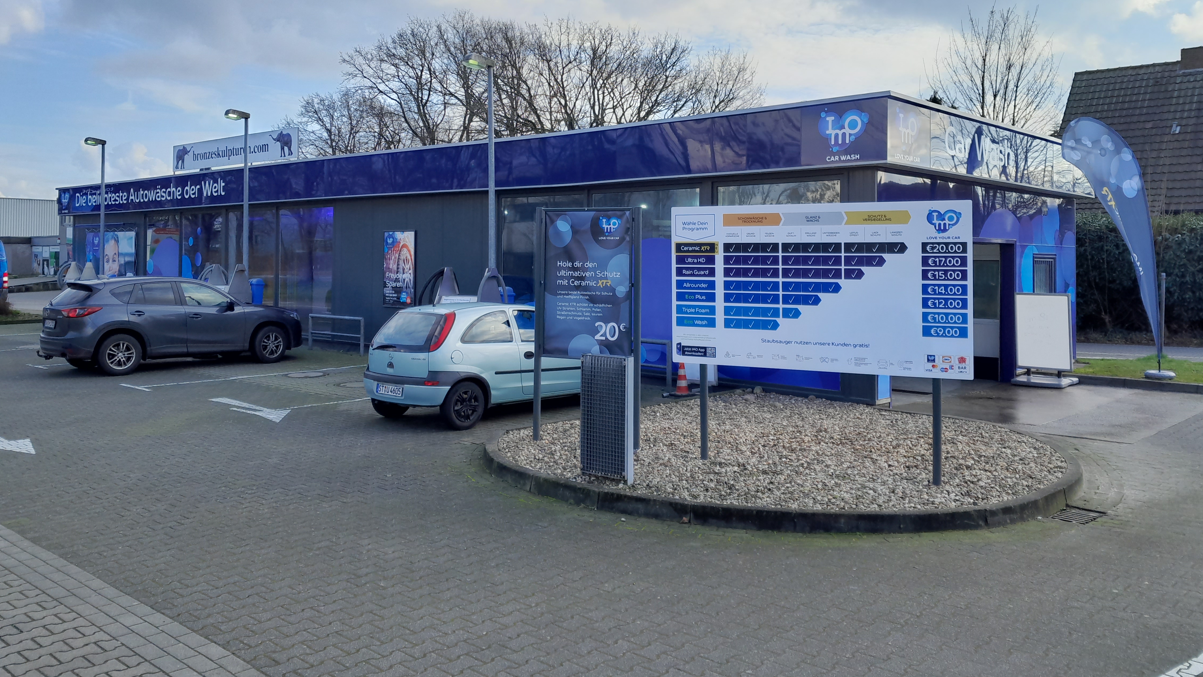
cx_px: 597
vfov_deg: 39.8
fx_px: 925
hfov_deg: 66.1
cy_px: 234
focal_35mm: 29
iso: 40
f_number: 1.8
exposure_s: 1/892
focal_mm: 4
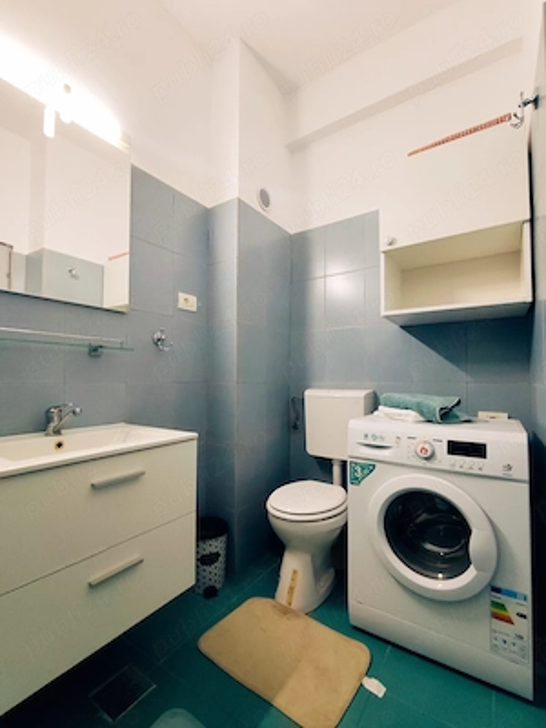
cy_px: 364
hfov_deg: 78.1
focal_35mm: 16
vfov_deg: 94.5
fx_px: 336
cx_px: 273
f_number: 2.2
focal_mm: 1.67
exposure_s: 1/33.3
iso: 176
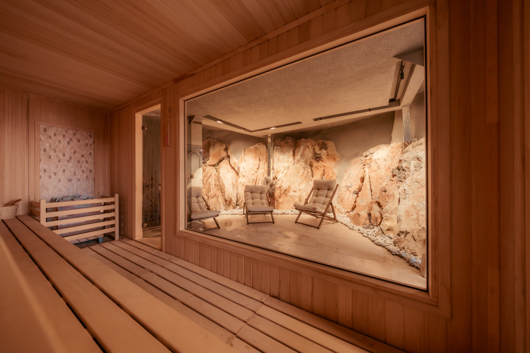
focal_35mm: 12
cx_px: 265
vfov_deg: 90.0
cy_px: 176
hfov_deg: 112.6
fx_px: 177
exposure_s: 1/15
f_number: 2.8
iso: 1250
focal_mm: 8
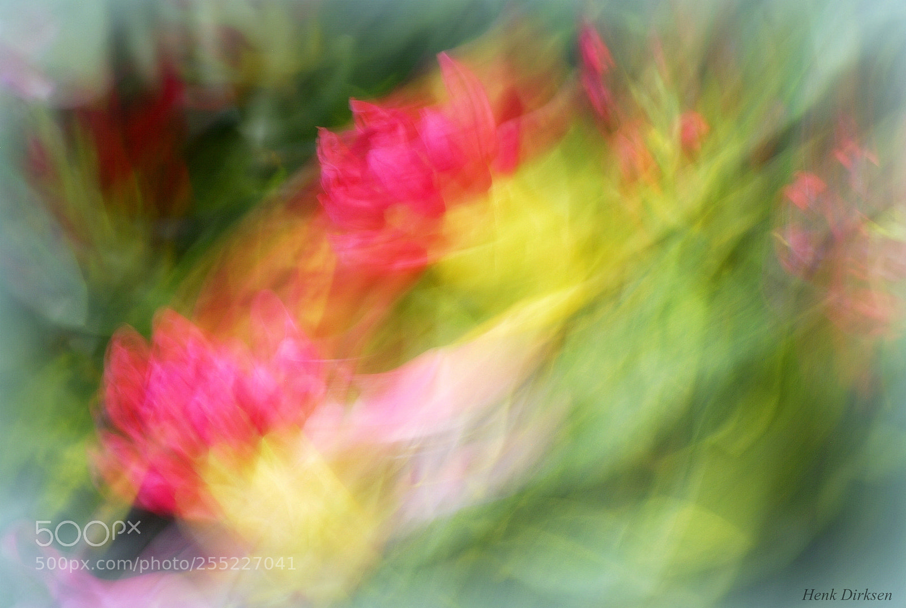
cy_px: 304
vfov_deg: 5.6
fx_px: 6241
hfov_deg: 8.3
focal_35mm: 248
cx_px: 453
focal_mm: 165
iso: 100
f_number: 11
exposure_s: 1/2
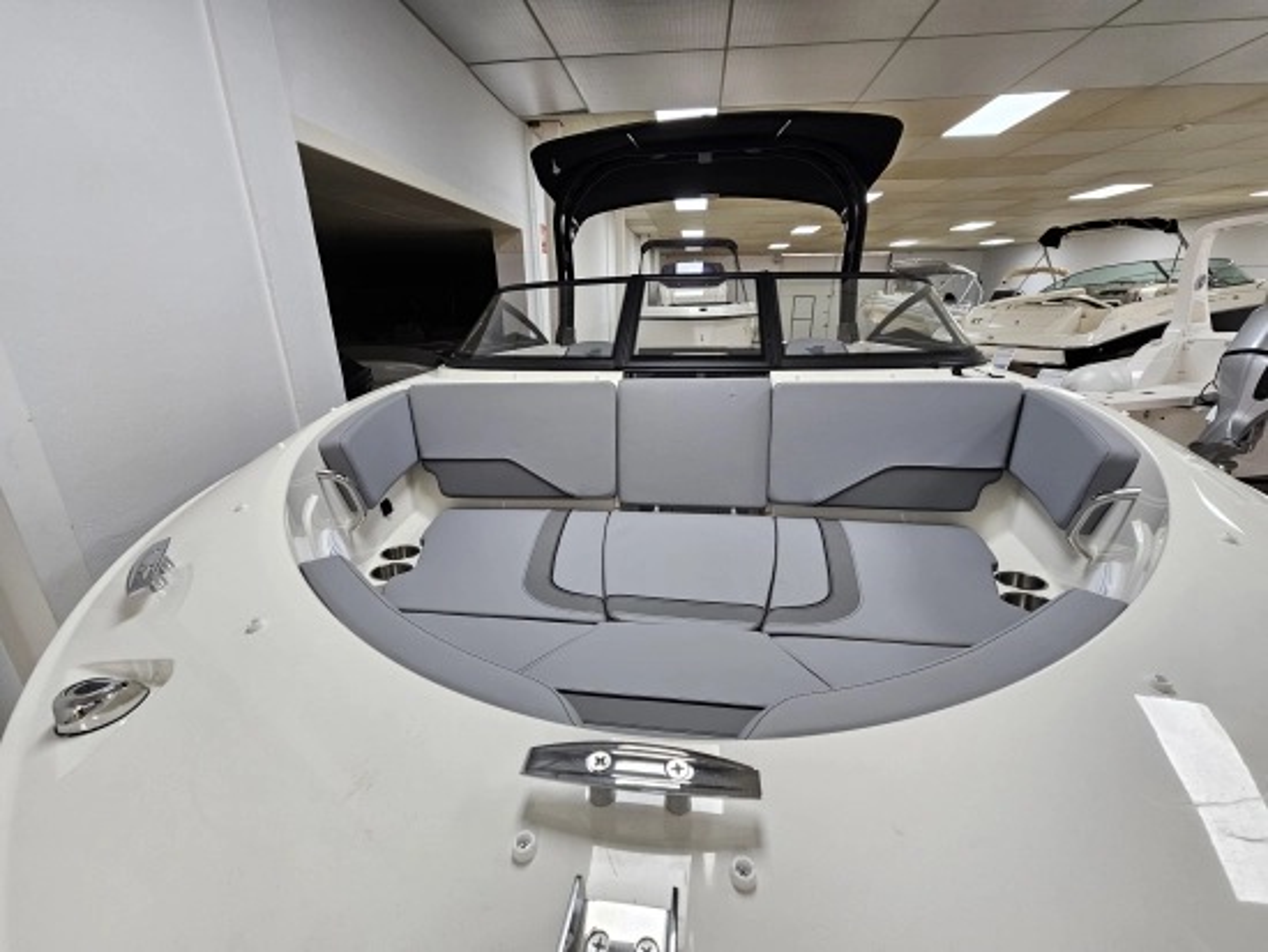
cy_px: 476
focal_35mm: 13
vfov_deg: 90.0
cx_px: 634
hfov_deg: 106.2
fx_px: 476
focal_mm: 2.2
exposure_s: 1/50
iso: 64
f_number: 2.2
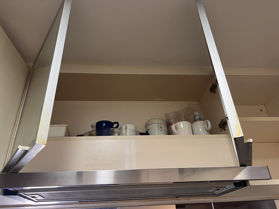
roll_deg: +3.6
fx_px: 210
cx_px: 140
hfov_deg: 67.3
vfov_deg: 53.1
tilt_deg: +30.2
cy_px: 104
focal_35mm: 26
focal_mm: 5.7
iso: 200
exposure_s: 1/50
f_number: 1.5
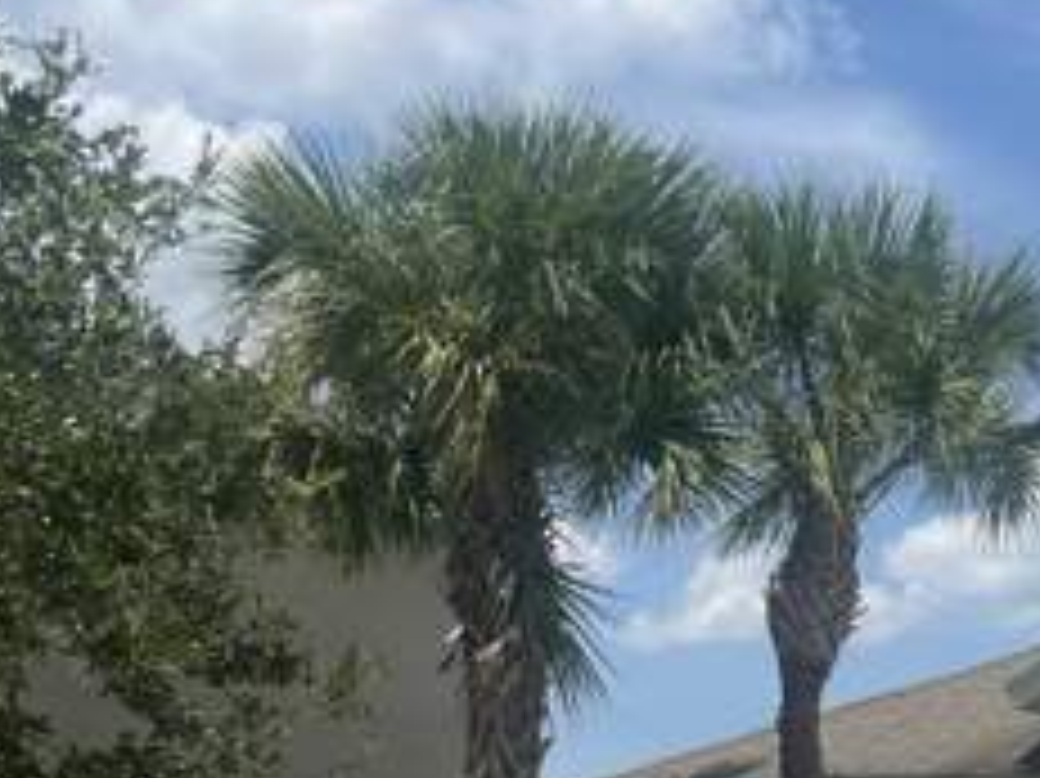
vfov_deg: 16.3
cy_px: 643
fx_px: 2703
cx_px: 1409
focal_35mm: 90
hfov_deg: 19.8
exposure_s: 1/7463
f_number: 1.5
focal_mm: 5.7
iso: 50
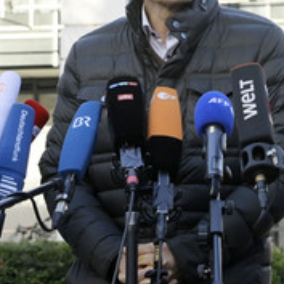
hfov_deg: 11.1
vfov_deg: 11.2
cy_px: 96
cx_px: 310
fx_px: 1448
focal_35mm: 156
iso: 4000
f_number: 8
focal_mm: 72
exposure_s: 1/1000
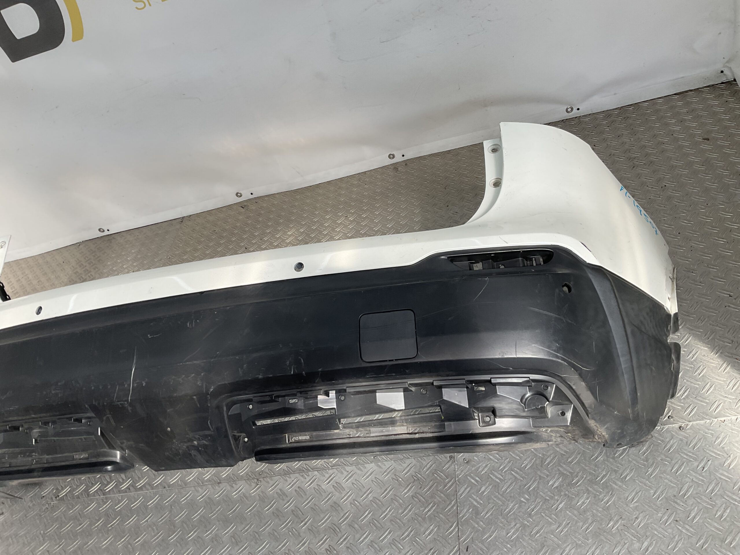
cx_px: 370
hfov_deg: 61.7
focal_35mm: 29
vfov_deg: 48.2
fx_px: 620
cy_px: 278
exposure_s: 1/428
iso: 16
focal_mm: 3
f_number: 1.8
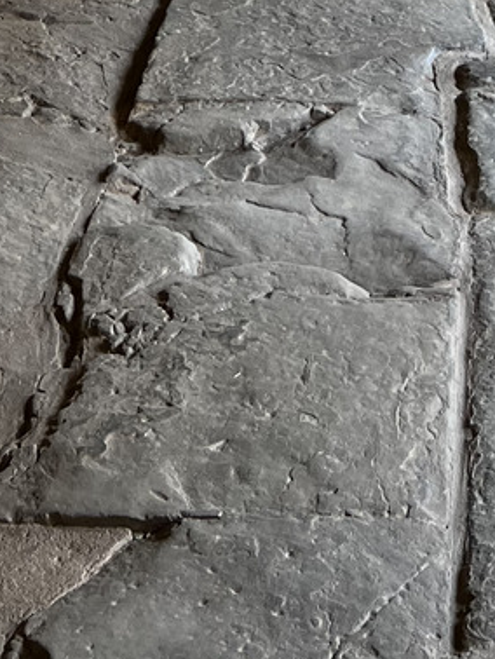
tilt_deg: +0.0
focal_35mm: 110
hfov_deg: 13.5
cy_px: -713
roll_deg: +0.0
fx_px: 2095
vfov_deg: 14.4
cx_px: 241
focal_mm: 5.7
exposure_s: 1/121
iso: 40
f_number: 1.5
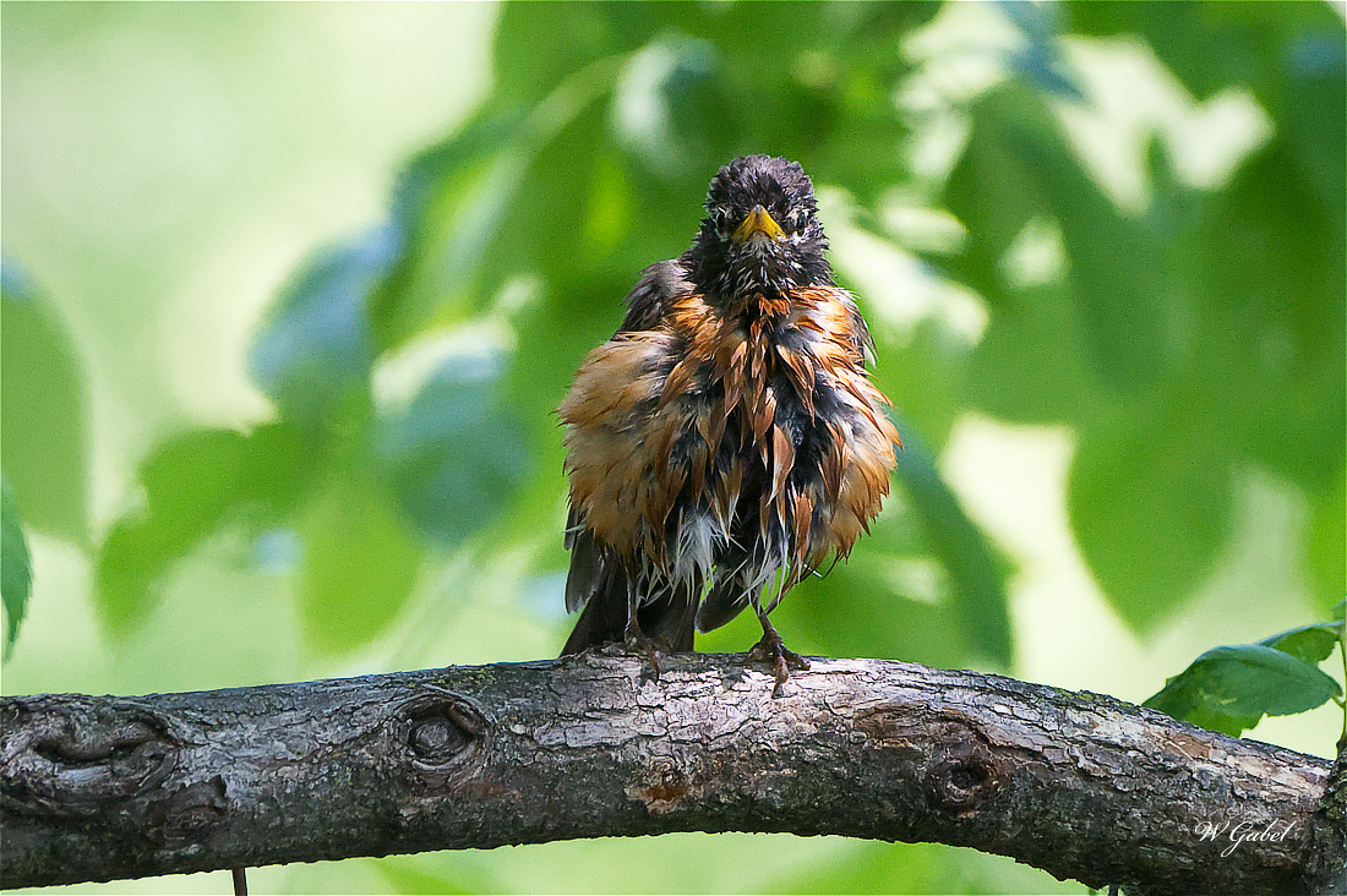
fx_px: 28045
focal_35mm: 750
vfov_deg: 1.8
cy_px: 448
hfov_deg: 2.8
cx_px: 674
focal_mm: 500
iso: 8000
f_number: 7.1
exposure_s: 1/2500
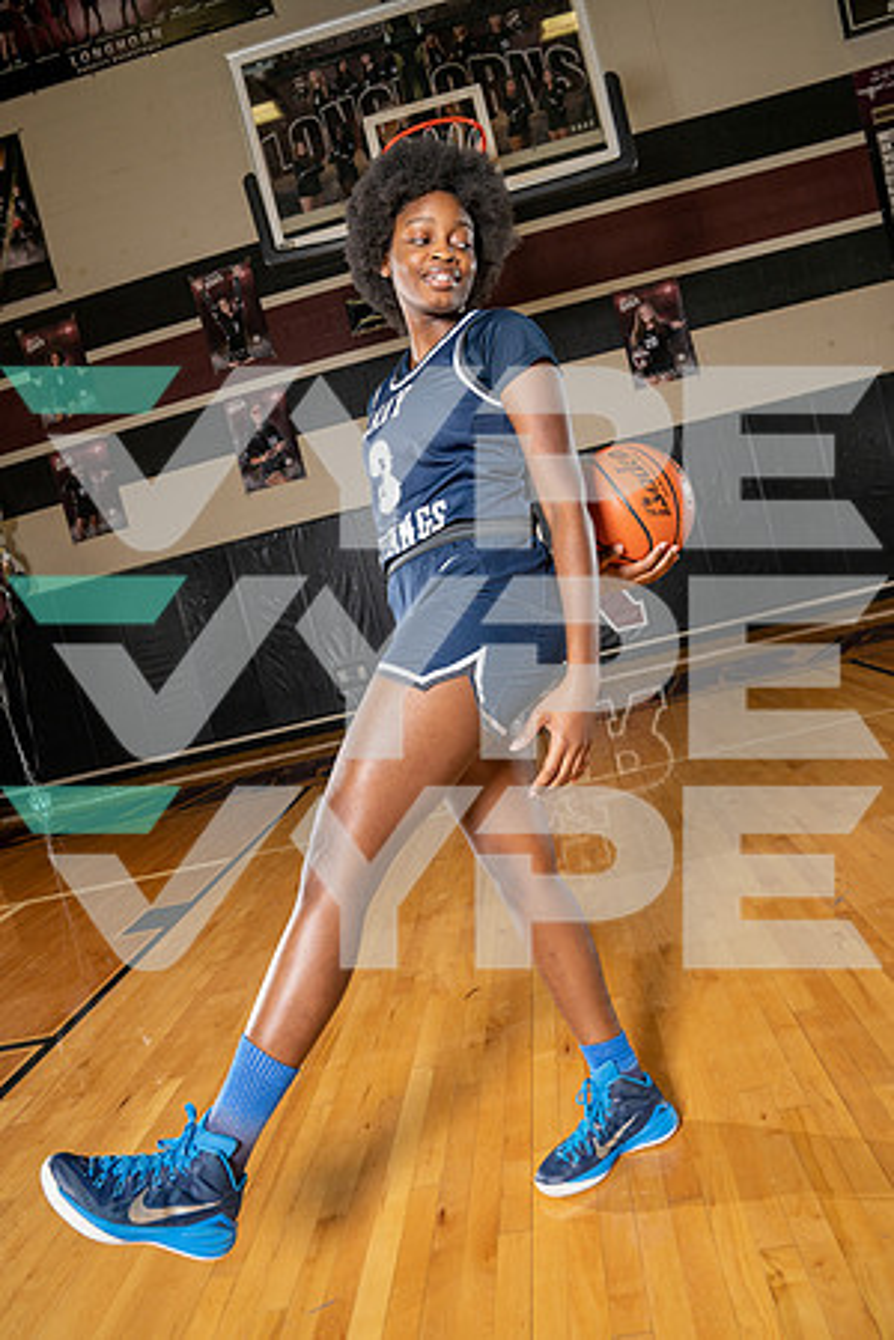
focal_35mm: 24
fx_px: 894
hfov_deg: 53.1
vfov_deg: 73.7
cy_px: 670
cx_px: 447
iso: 320
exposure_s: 1/250
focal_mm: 24
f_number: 7.1
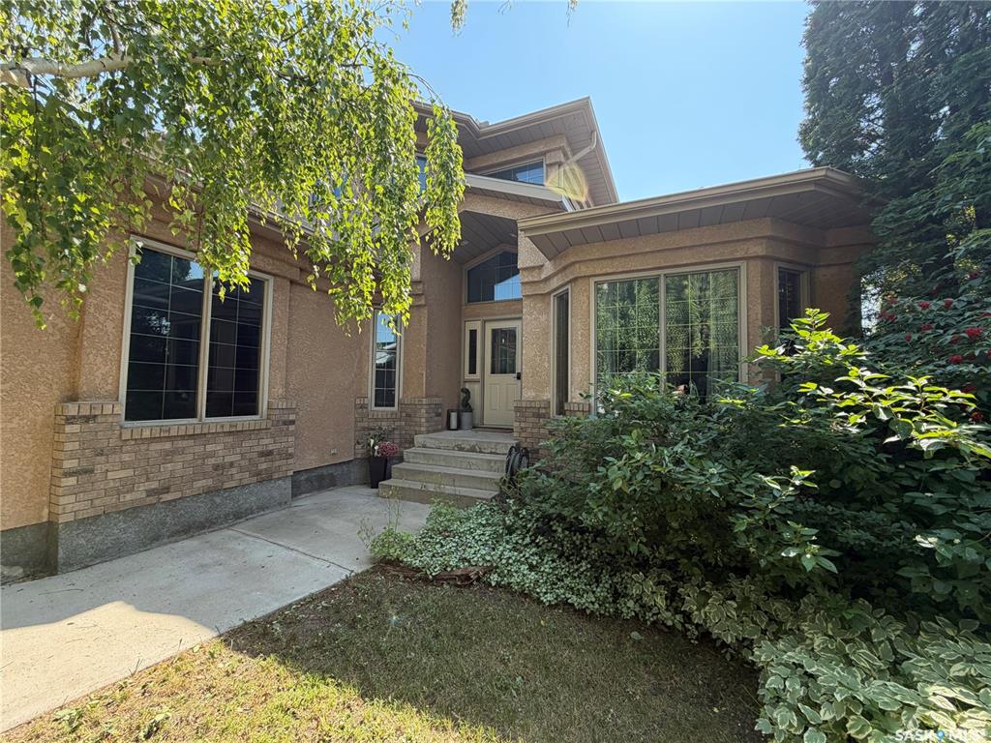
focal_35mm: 14
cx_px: 496
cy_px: 372
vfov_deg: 85.7
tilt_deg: +2.1
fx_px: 401
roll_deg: +0.1
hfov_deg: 102.1
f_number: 2.2
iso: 50
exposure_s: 1/336
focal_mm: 2.22
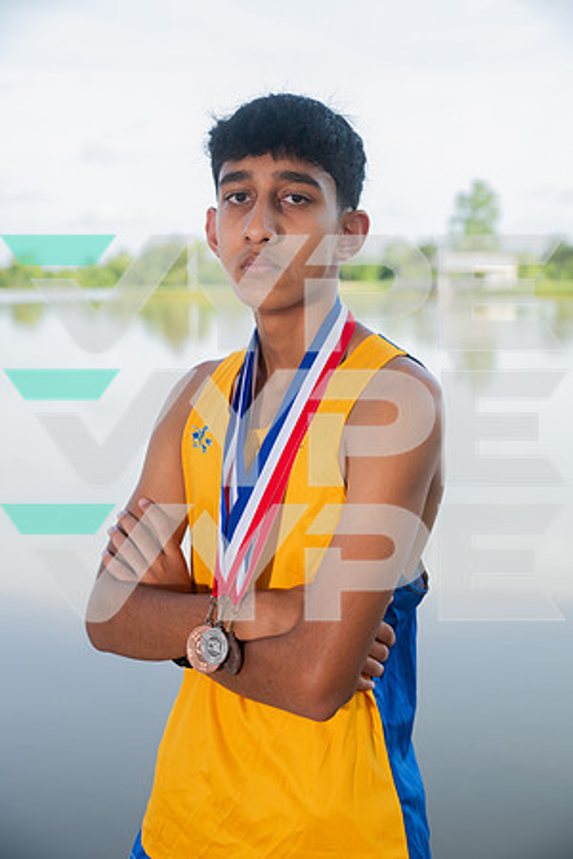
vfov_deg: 38.2
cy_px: 430
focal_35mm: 52
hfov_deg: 26.0
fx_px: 1241
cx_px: 286
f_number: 4.5
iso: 250
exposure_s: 1/400
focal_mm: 52
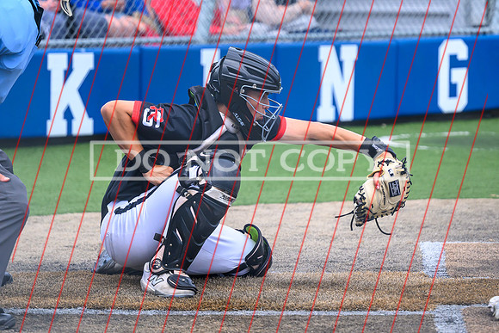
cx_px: 264
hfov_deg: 10.8
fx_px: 2638
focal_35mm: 190
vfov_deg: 7.2
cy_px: 165
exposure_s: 1/3200
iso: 800
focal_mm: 115
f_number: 2.8
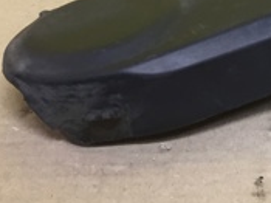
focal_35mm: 106
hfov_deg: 17.4
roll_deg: +1.5
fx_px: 829
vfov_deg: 13.5
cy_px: -50
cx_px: 353
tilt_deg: -26.3
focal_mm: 4.15
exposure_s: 1/33
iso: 64
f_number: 2.2
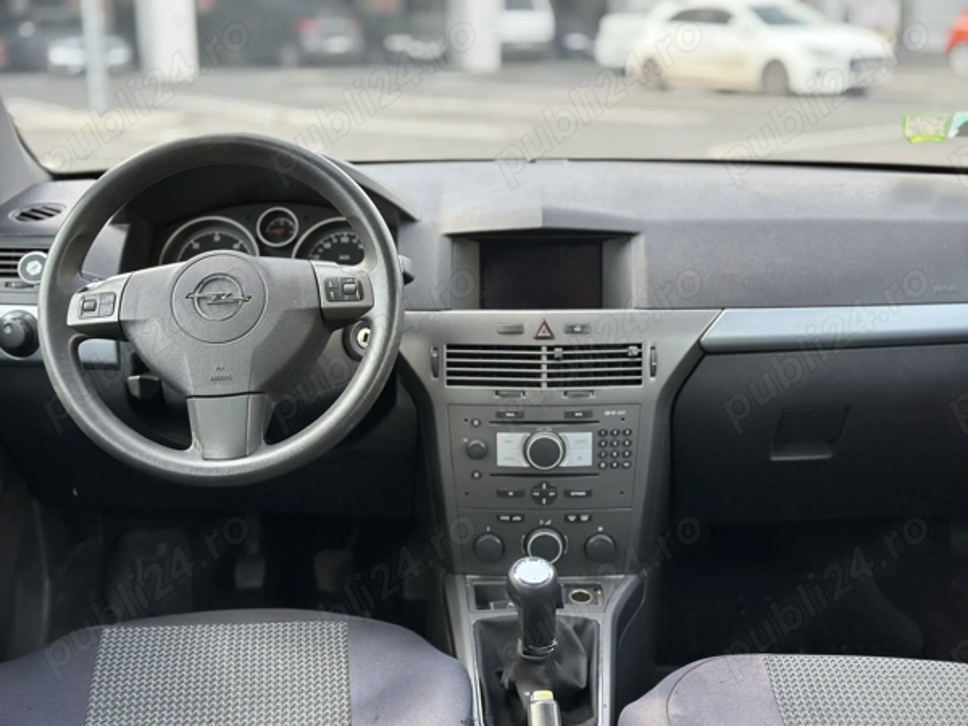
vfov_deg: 30.3
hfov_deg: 39.7
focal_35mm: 48
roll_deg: +0.4
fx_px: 1342
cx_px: 484
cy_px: 363
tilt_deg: -13.9
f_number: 1.78
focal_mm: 6.86
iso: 80
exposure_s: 1/359
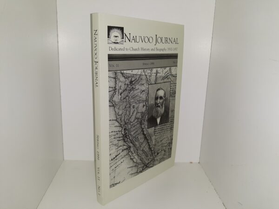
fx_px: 226
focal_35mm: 28
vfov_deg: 49.7
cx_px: 140
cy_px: 104
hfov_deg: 63.4
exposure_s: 1/165
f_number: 1.7
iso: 40
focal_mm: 3.7
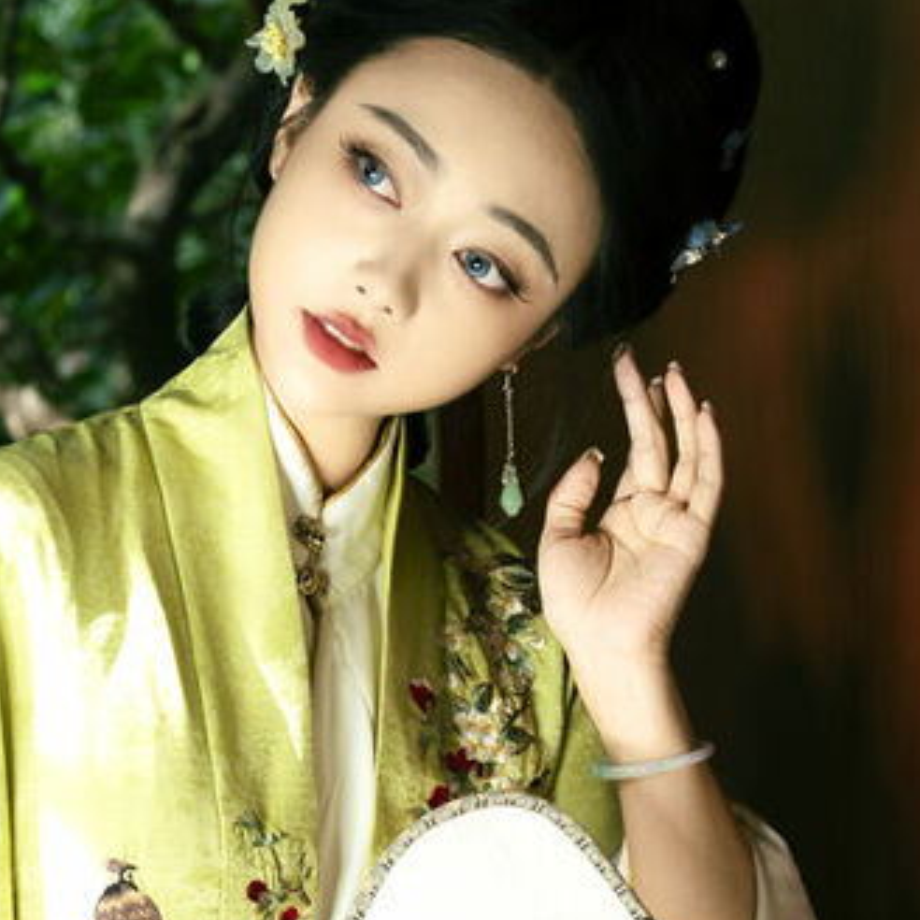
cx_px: 592
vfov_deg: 8.8
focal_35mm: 196
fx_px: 5893
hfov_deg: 8.9
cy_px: 1212
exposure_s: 1/200
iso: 400
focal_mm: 48
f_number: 4
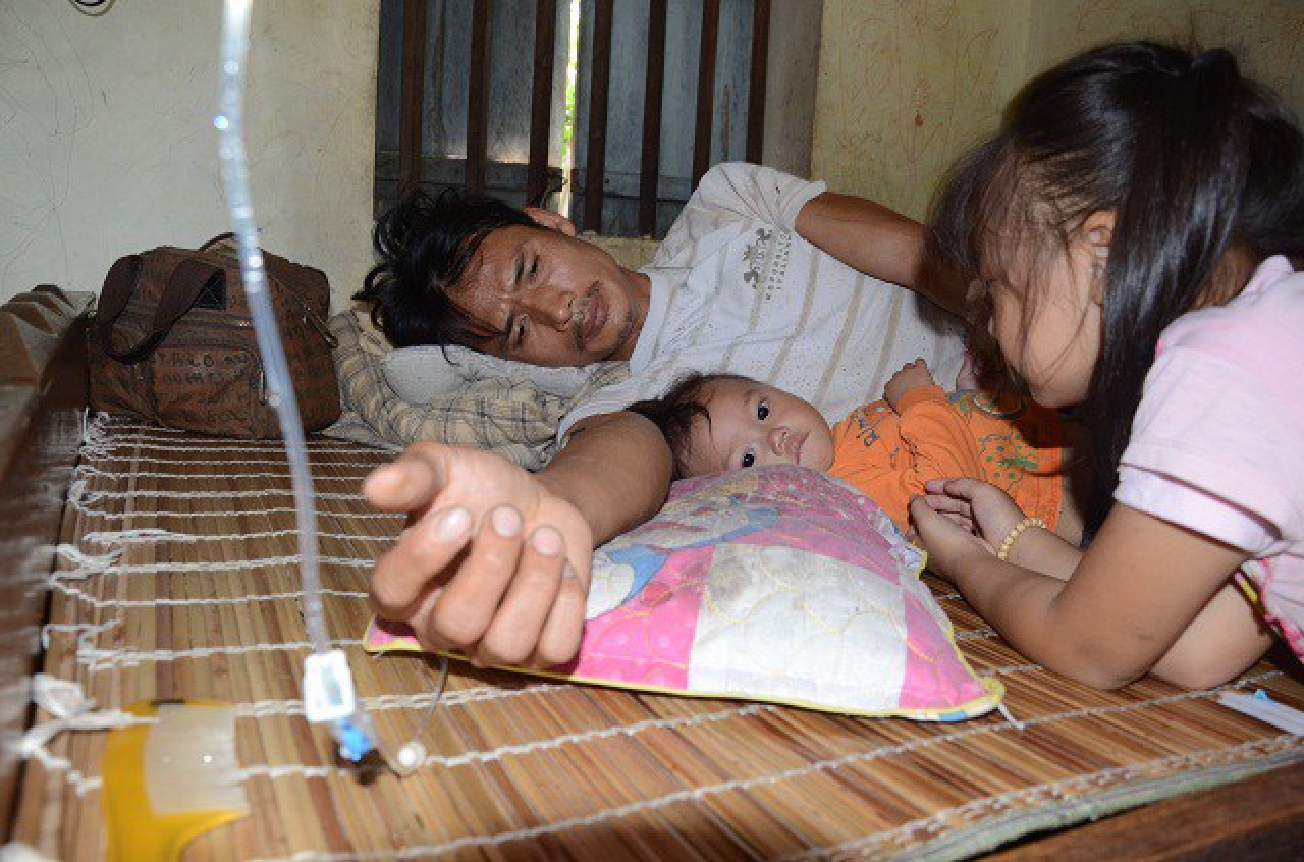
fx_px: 975
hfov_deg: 67.5
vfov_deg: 47.7
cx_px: 652
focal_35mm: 27
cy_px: 431
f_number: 5
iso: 800
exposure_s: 1/60
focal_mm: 18
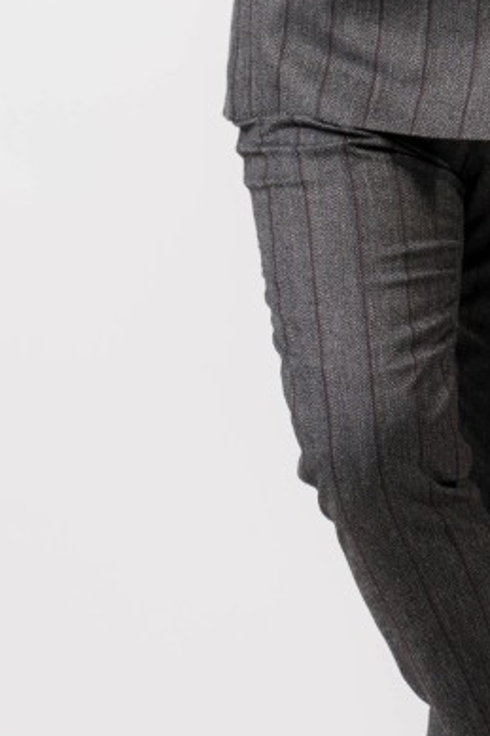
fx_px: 12096
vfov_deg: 3.5
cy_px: 68
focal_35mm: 592
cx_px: 511
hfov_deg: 2.3
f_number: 4
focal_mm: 200
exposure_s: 1/400
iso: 400
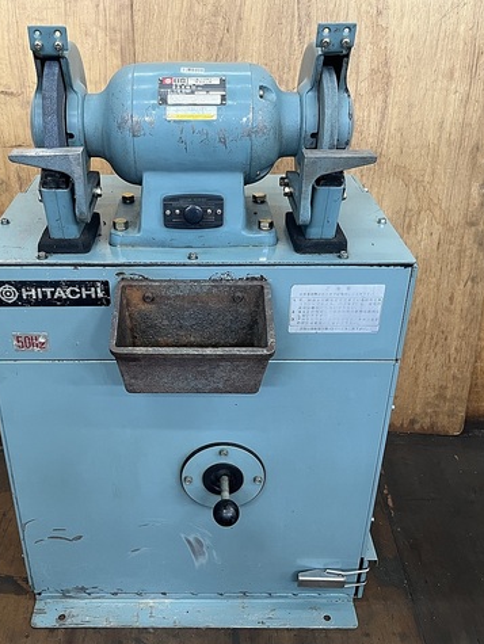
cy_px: 323
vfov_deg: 52.6
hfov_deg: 40.6
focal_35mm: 35
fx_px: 652
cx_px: 195
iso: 200
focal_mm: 5.1
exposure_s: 1/60
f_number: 1.6
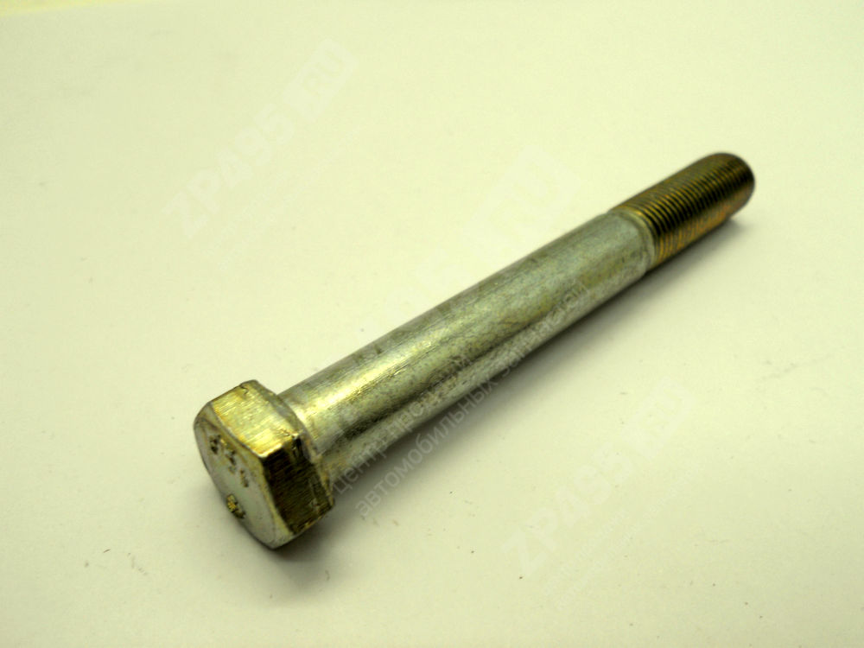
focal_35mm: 32
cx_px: 432
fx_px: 799
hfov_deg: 56.8
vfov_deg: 44.2
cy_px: 324
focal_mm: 5.8
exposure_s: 1/30
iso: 80
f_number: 3.5
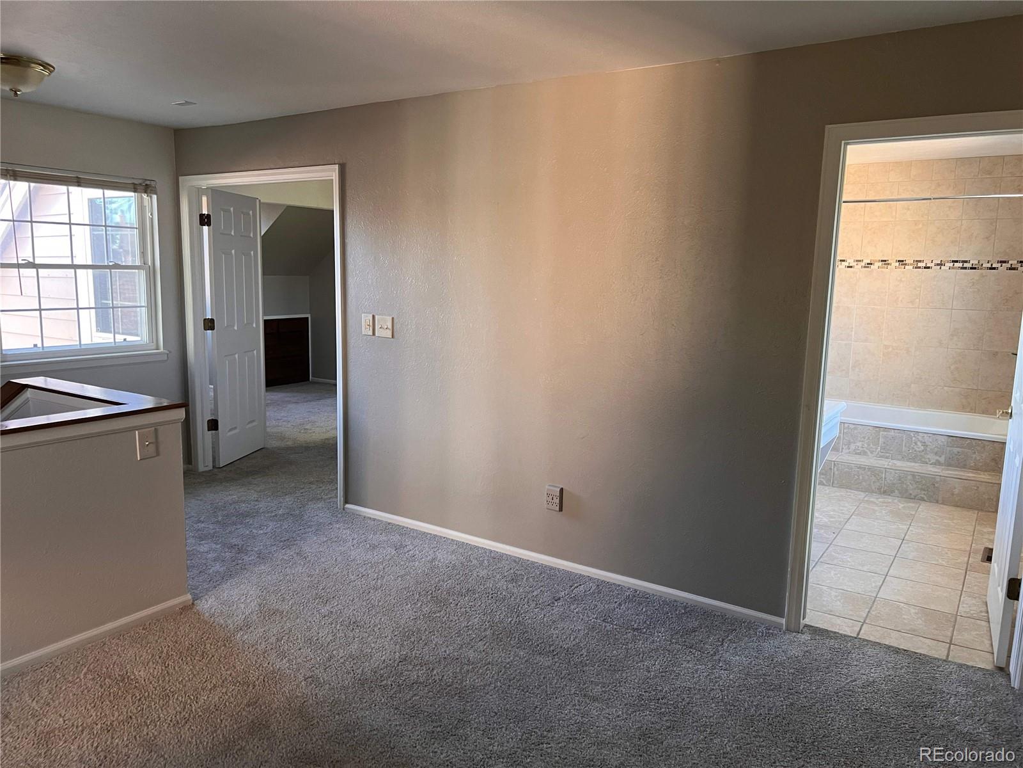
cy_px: 384
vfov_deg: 53.1
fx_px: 768
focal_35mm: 26
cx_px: 512
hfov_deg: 67.3
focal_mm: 5.7
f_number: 1.5
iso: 160
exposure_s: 1/60
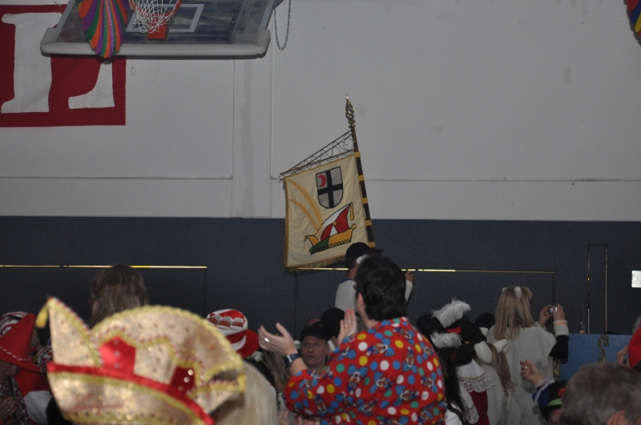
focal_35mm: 105
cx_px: 320
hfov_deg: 19.5
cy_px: 212
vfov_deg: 13.0
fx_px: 1867
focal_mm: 70
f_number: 5.6
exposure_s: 1/60
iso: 800
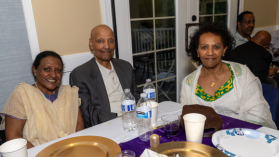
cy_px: 90
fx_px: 227
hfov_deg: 63.1
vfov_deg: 38.0
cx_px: 135
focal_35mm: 31
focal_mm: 17
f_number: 8
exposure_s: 1/250
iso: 1250
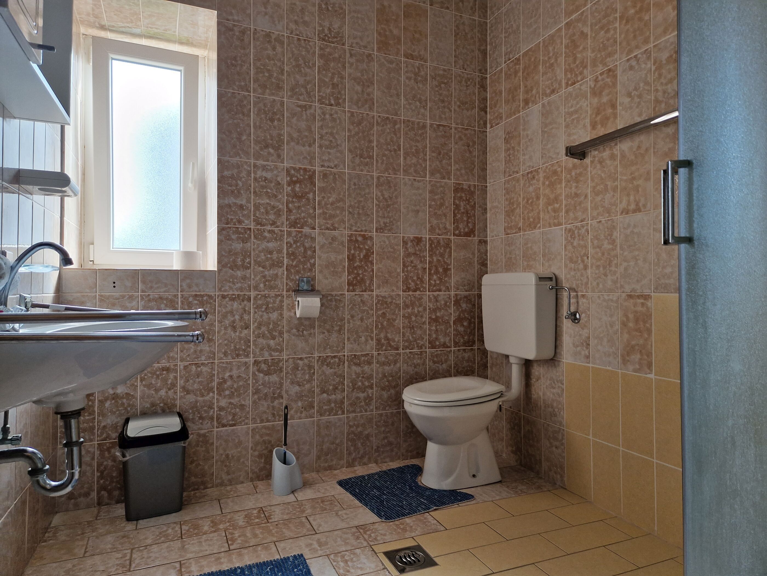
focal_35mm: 23
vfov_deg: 58.9
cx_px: 384
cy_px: 288
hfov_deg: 73.9
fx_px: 510
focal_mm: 5.4
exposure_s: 1/180
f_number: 1.8
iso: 160
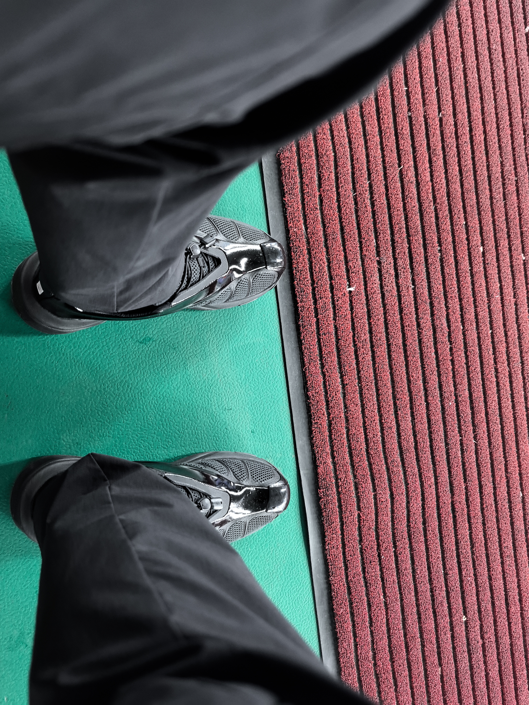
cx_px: 264
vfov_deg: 65.3
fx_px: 550
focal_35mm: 27
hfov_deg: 51.4
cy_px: 352
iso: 800
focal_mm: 8.5
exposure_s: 1/25
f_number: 1.6
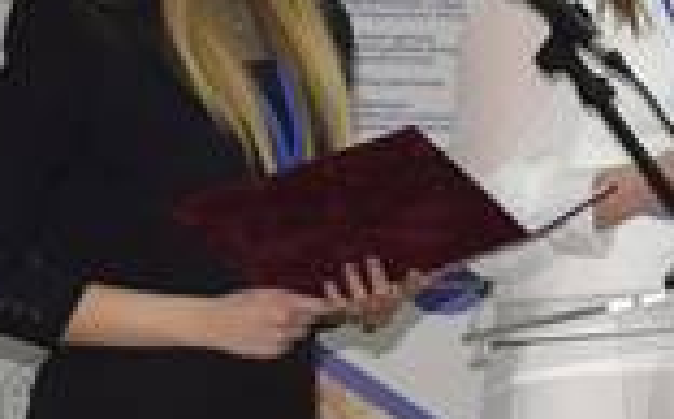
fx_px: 3510
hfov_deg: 10.0
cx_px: 1421
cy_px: -119
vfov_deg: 6.8
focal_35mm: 191
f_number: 5
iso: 800
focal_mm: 27
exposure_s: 1/100
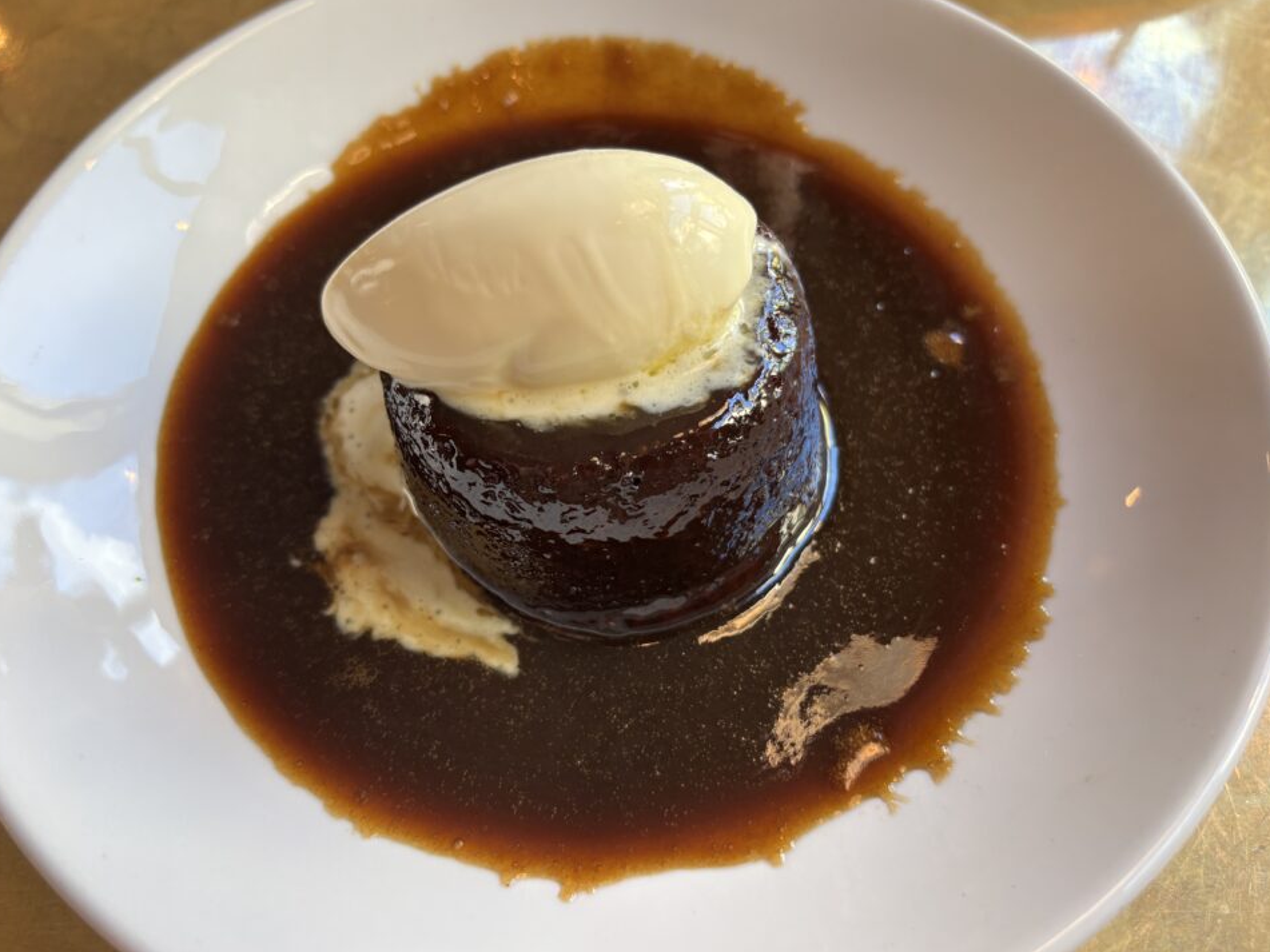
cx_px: 626
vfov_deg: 49.7
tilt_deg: -59.5
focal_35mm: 28
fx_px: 1027
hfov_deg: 63.4
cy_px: 462
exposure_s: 1/100
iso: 80
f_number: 1.6
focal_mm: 5.96
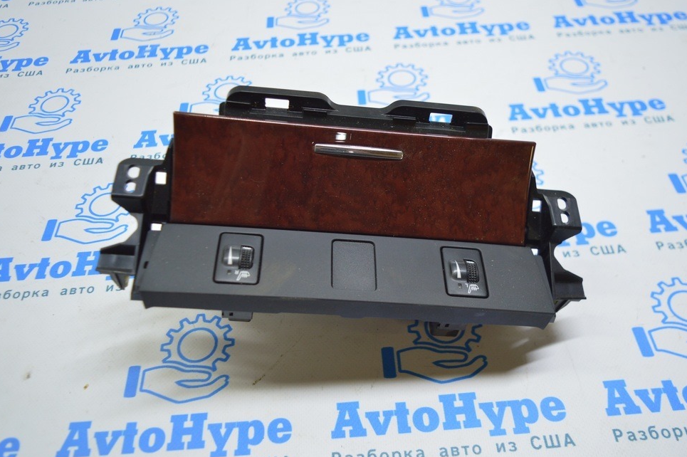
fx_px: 667
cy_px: 218
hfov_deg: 54.5
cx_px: 345
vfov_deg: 37.8
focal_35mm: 35
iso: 400
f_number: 3.8
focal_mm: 22
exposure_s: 1/50
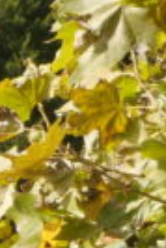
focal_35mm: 447
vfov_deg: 4.6
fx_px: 3083
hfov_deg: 2.9
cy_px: 237
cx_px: -742
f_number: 16
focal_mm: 28
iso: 200
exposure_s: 1/100
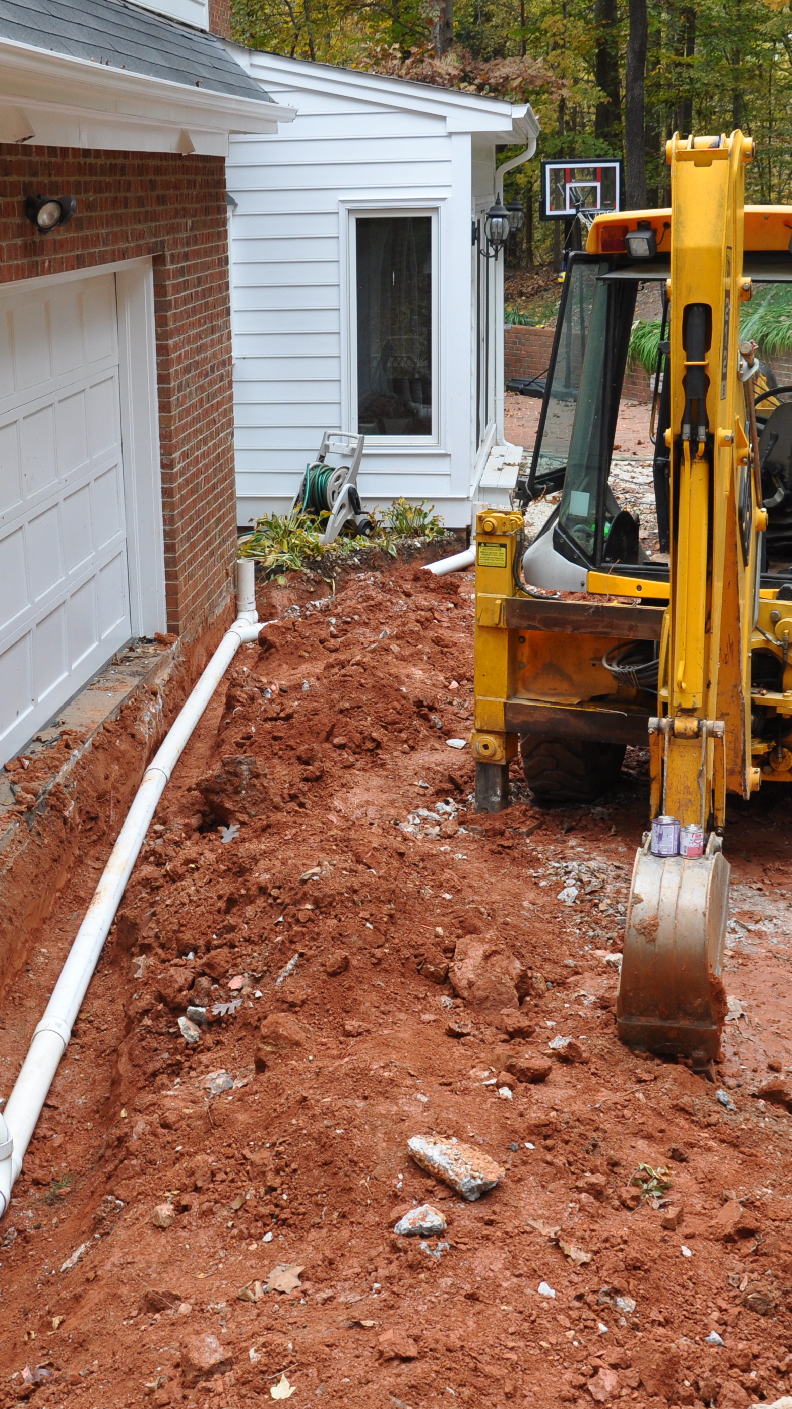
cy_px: 692
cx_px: 211
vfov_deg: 39.2
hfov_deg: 22.4
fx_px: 1979
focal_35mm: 53
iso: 400
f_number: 5.6
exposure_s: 1/125
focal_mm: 22
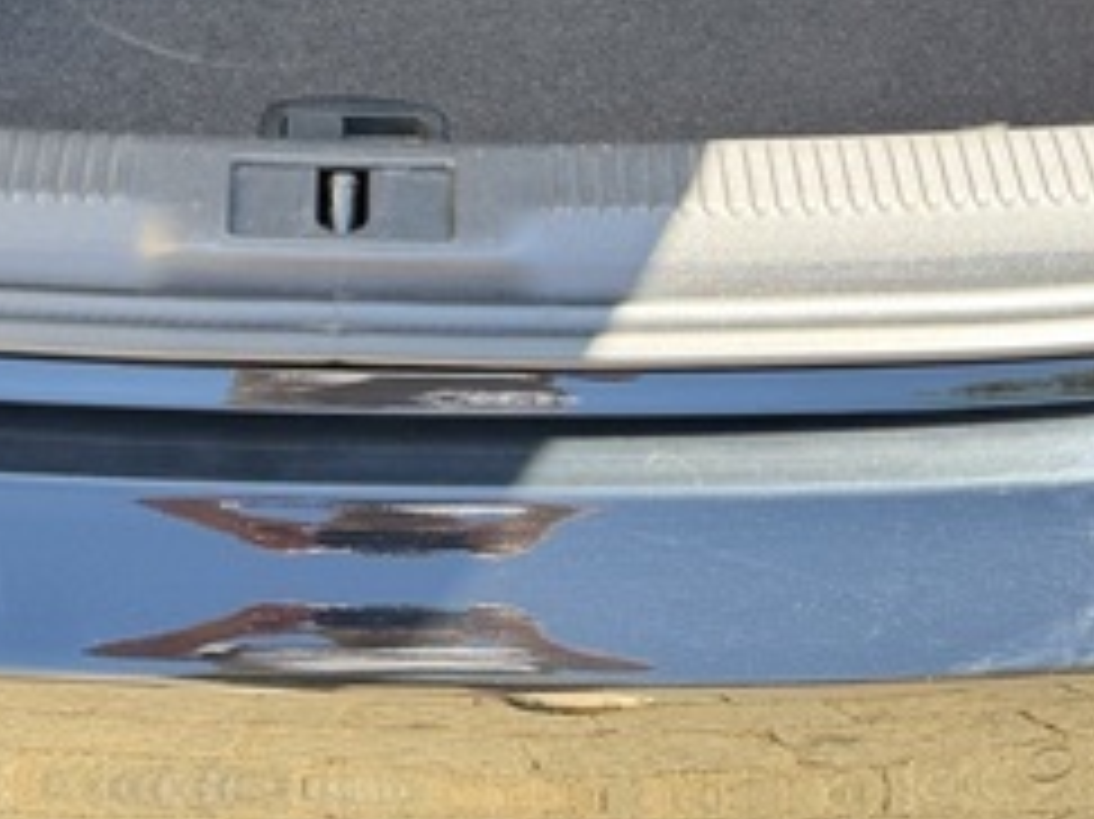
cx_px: 360
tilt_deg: -30.5
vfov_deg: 17.4
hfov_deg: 24.6
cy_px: -279
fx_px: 2495
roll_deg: -0.3
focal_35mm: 79
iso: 80
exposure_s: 1/167
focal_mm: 6.76
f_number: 1.78
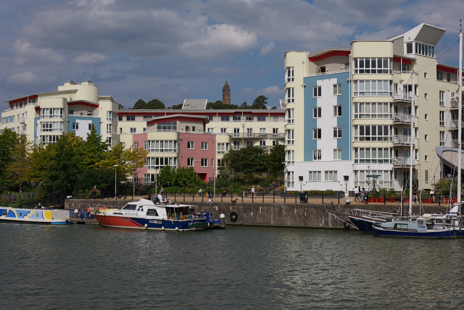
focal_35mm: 60
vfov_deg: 22.6
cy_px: 155
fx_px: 773
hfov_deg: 33.4
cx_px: 232
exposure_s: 1/800
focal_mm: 60
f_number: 8
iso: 100
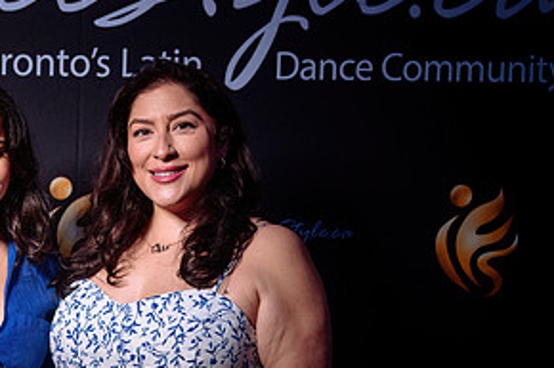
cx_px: 2
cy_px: 302
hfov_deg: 24.3
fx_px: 1230
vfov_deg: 16.9
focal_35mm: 80
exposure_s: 1/125
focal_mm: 40
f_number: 4
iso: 800
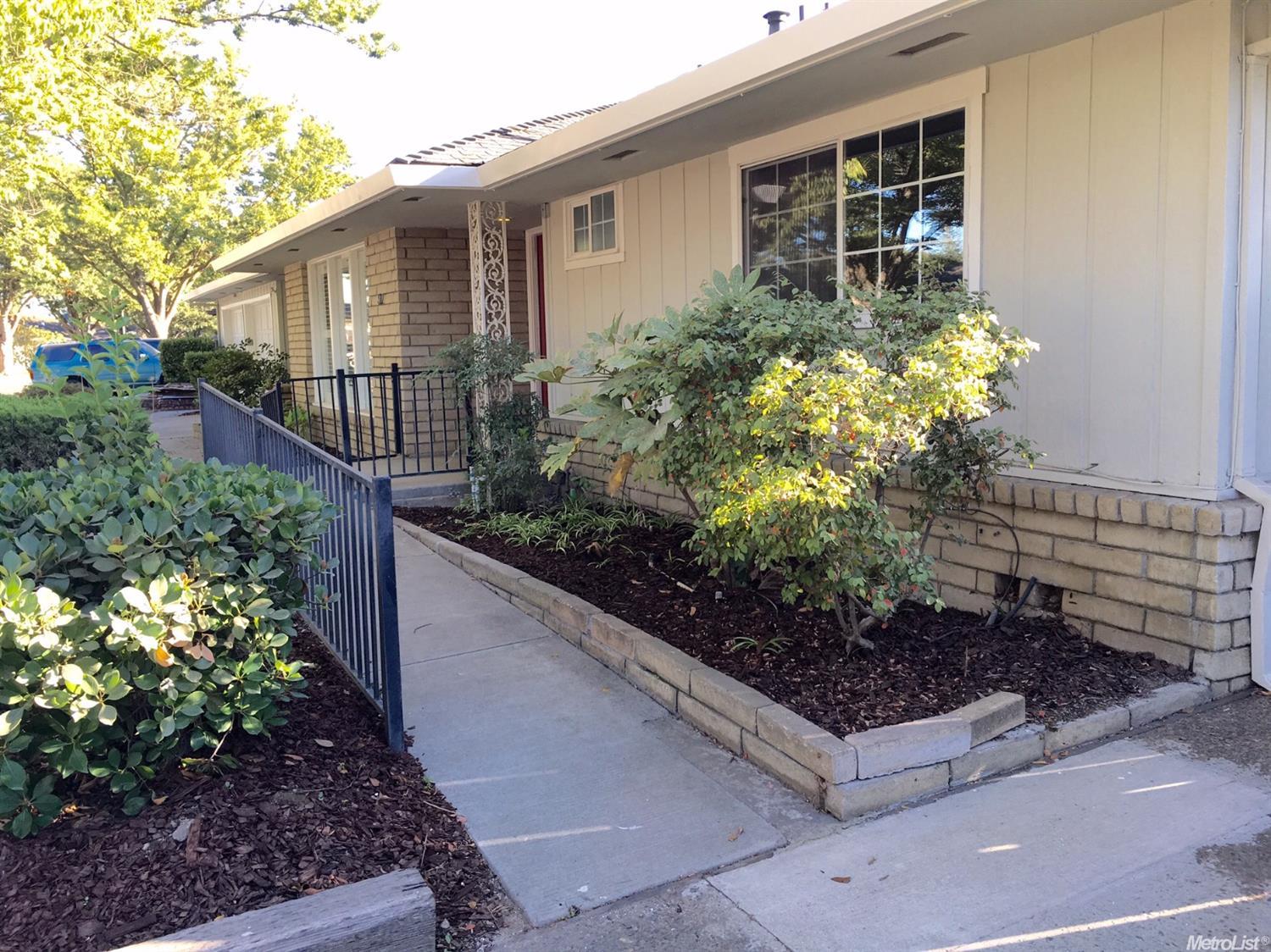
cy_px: 476
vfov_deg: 48.2
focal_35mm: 29
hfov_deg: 61.7
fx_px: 1064
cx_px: 636
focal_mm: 4.15
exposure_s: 1/120
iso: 32
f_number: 2.2
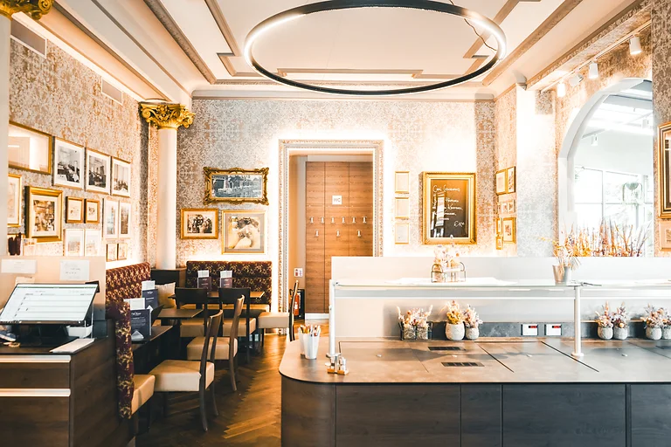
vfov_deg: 46.4
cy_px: 224
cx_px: 336
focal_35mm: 28
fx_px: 522
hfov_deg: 65.5
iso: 400
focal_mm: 28
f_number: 3.5
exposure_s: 1/30
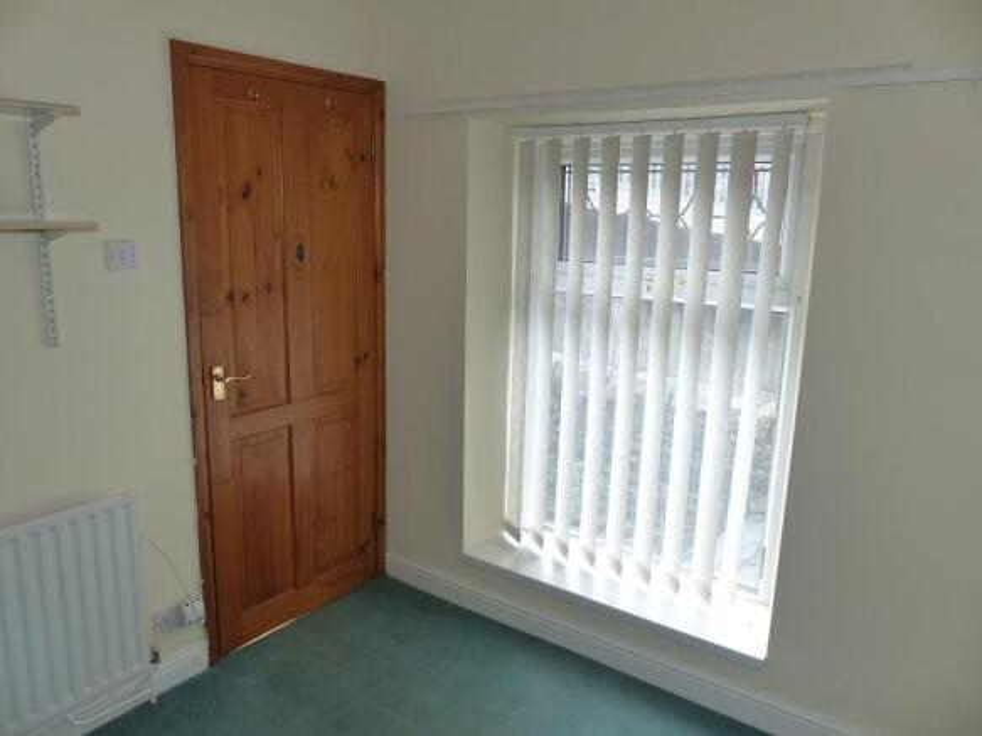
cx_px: 491
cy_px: 368
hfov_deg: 69.4
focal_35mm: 25
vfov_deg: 54.9
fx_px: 709
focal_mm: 4.5
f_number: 2.8
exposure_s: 1/100
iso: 100
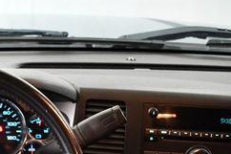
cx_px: -47
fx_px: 577
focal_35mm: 90
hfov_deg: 21.1
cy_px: 190
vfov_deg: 14.6
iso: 3200
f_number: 3.8
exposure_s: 1/60
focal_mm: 23
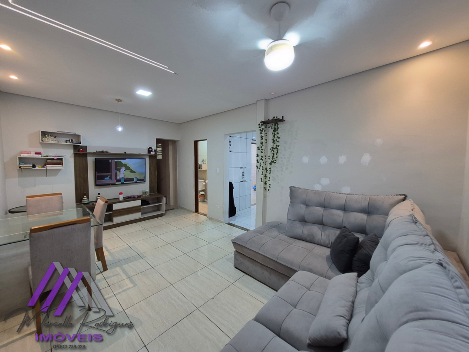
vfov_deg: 89.9
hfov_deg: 106.2
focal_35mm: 13
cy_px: 176
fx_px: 176
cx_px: 234
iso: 250
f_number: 2.2
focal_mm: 1.74
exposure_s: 1/60
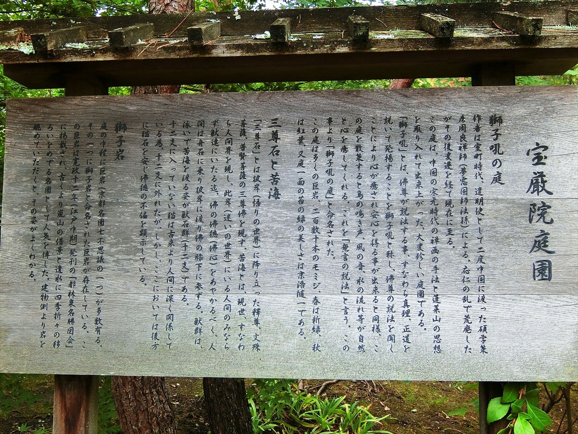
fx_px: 501
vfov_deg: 46.8
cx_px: 289
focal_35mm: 30
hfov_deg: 60.0
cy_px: 217
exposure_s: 1/125
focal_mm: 6.4
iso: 100
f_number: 3.3
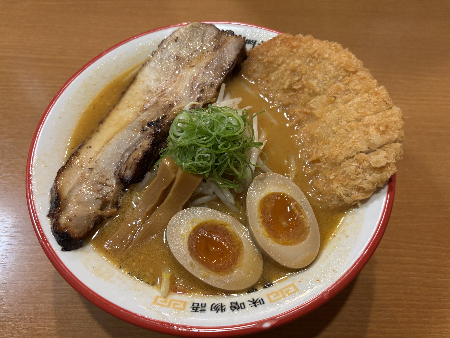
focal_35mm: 26
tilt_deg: -59.8
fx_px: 338
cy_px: 169
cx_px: 225
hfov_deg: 67.3
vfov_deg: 53.1
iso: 250
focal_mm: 5.96
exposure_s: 1/60
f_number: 1.6
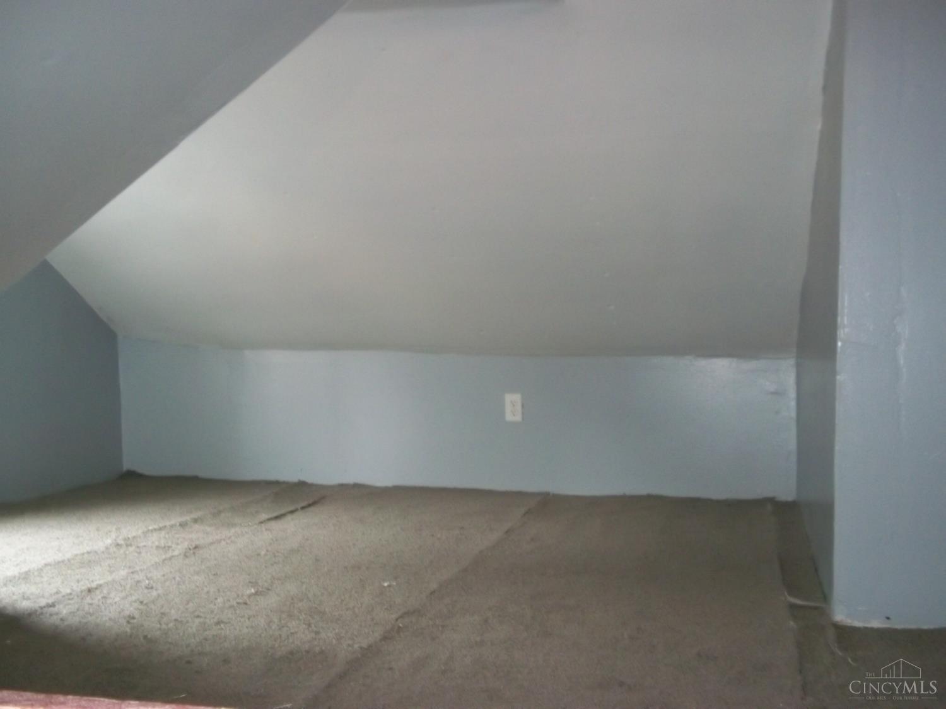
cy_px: 354
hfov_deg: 51.4
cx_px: 473
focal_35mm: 36
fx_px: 984
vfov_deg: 39.7
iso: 320
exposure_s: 1/30
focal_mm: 6.5
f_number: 3.1
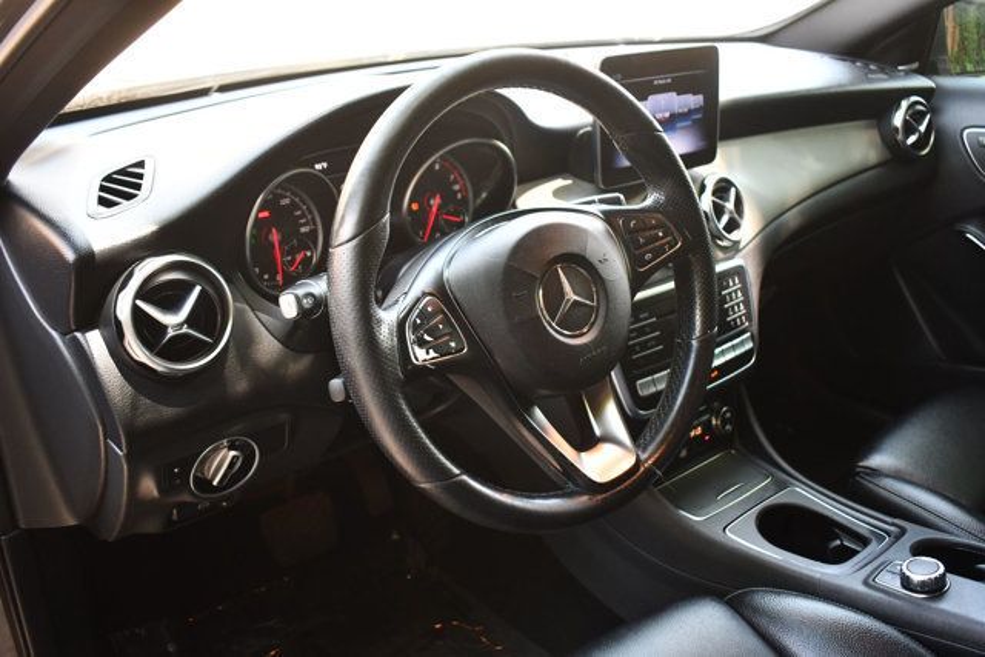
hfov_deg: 55.8
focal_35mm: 34
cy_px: 328
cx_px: 492
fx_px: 930
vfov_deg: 38.9
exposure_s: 1/125
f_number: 3.8
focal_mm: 23
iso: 1100
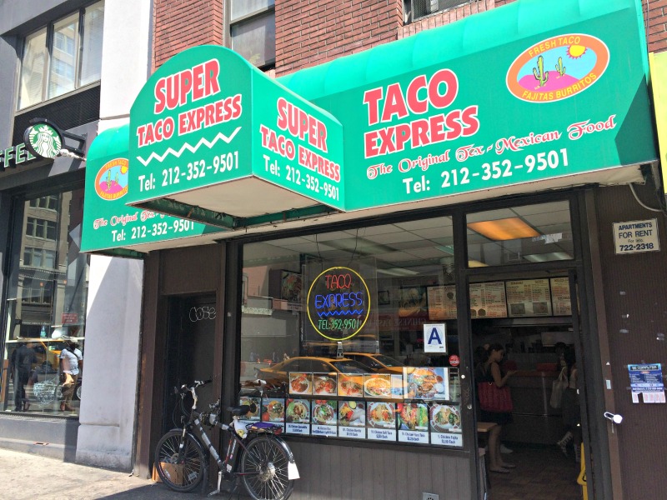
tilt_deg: +9.1
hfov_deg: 61.7
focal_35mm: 29
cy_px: 250
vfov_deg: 48.2
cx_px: 334
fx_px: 559
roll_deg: +0.7
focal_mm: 4.15
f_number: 2.2
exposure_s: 1/838
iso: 32
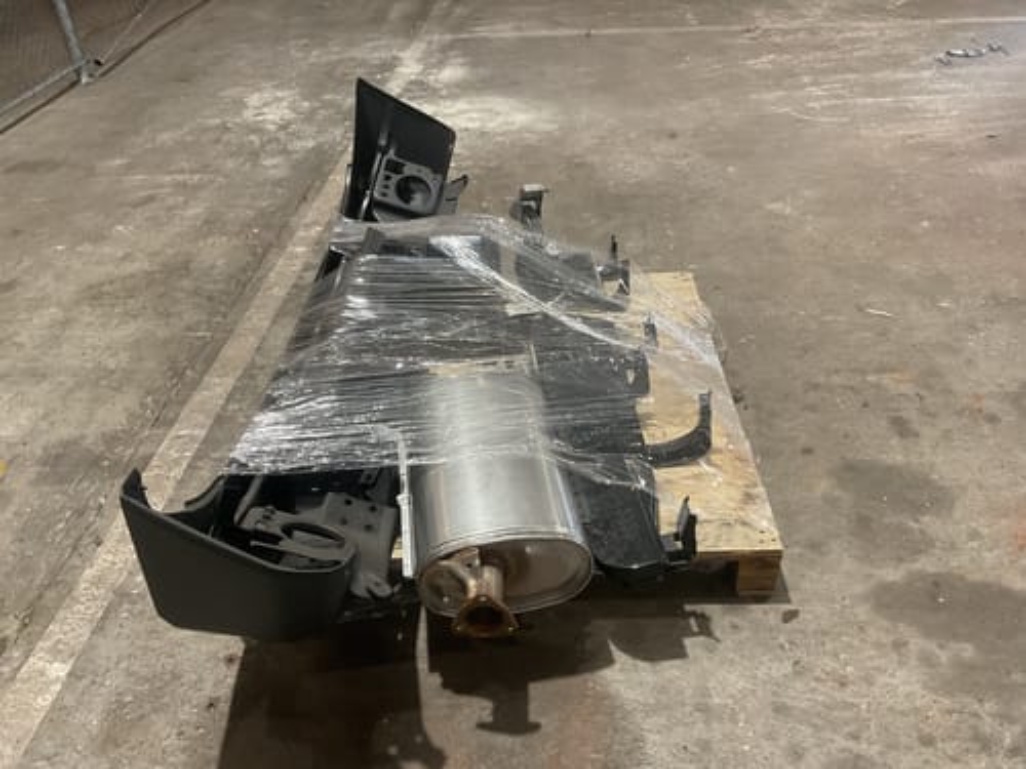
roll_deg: +2.9
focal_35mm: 29
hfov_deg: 61.7
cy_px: 384
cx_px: 513
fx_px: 860
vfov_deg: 48.2
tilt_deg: -36.4
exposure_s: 1/60
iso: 160
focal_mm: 3
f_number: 1.8
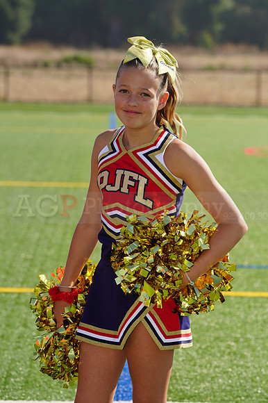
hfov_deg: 6.9
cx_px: 134
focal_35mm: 198
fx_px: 2213
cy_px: 202
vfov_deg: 10.4
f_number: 9
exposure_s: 1/250
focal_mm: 198
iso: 100
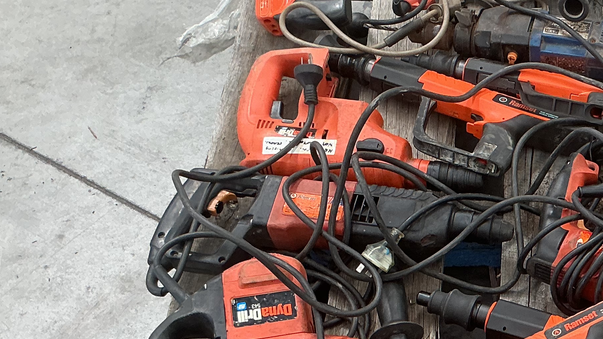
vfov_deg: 17.1
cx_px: 623
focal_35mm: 70
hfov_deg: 28.1
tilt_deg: -56.6
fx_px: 1119
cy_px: 288
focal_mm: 3
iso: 50
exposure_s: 1/100
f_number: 1.8
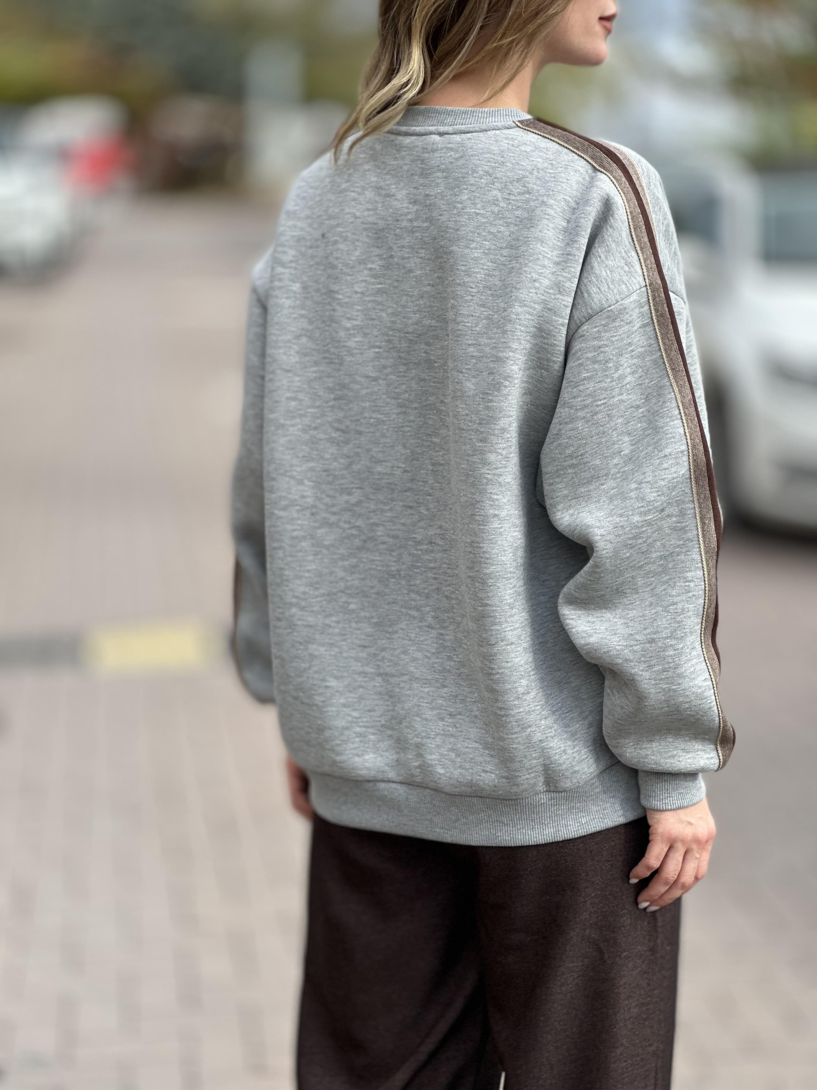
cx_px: 408
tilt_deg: -4.6
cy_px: 545
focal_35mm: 77
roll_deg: -1.2
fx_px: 2423
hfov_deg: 19.1
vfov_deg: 25.3
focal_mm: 9
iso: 25
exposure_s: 1/306
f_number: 2.8
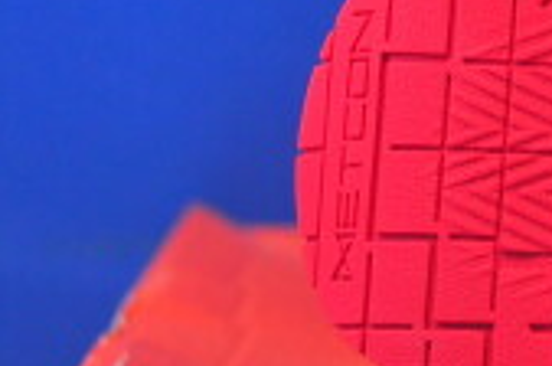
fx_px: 5448
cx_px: 1091
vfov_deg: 3.8
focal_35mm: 356
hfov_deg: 5.7
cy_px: -194
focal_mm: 50
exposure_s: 1/320
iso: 250
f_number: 2.8
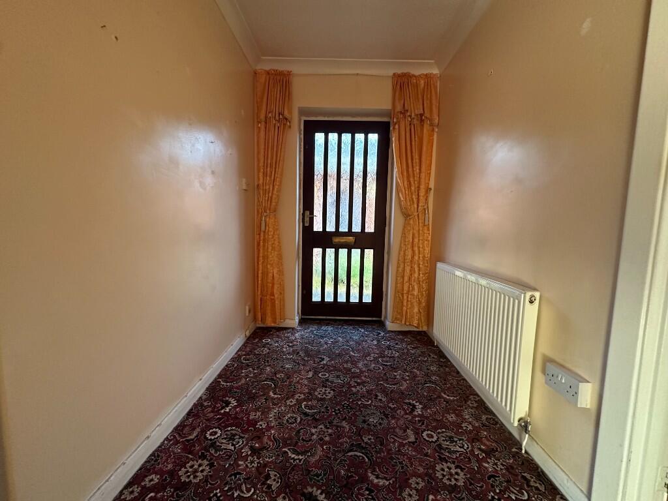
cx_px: 334
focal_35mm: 14
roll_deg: -1.5
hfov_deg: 102.1
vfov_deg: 85.7
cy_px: 250
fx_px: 270
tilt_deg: -4.7
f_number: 2.2
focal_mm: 2.22
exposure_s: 1/79
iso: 320
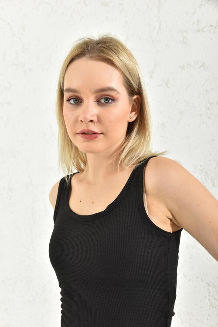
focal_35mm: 38
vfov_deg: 50.7
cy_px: 164
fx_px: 345
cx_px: 109
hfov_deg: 35.1
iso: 100
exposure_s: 1/160
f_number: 7.1
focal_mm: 38
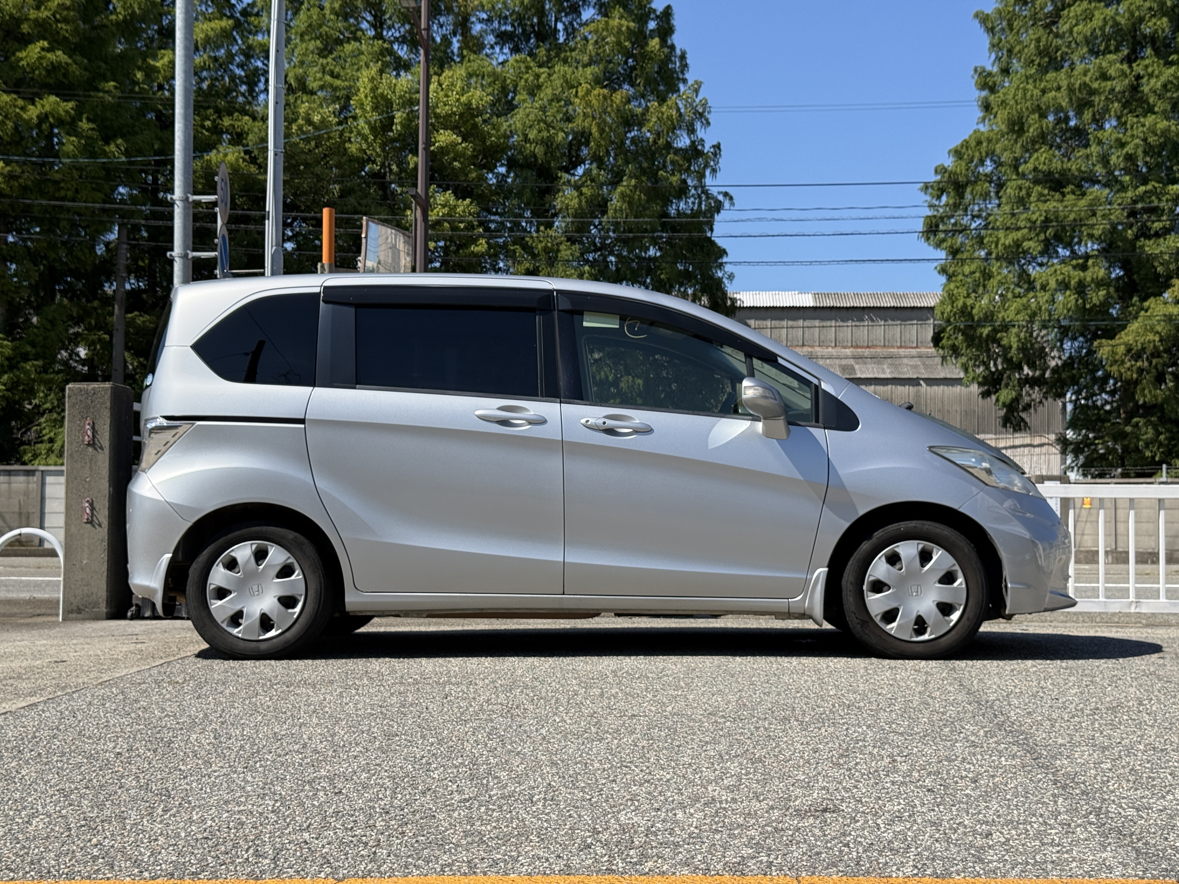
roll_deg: -0.6
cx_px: 590
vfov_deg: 30.3
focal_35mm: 48
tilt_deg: +2.9
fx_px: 1635
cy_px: 442
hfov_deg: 39.7
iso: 64
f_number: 1.78
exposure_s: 1/4098
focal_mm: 6.76
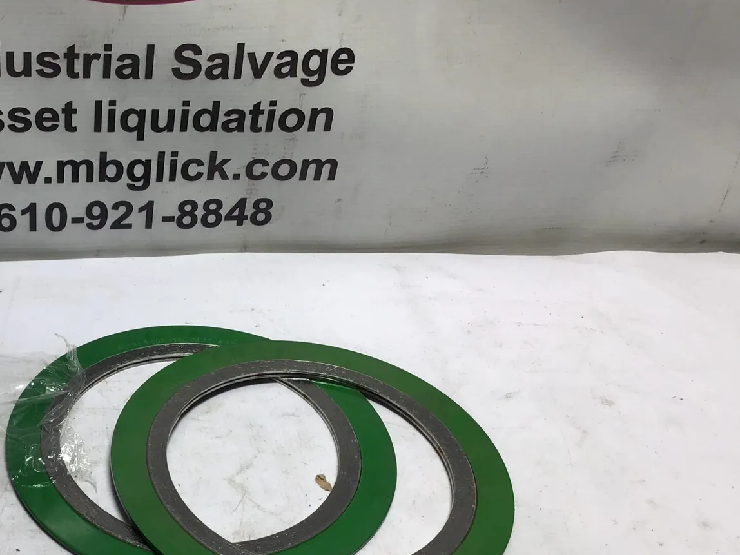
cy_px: 432
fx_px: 1154
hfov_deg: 34.2
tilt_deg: -42.1
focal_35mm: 54
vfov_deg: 26.6
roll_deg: -4.2
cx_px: 119
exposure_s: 1/128
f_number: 2.4
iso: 25
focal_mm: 3.3
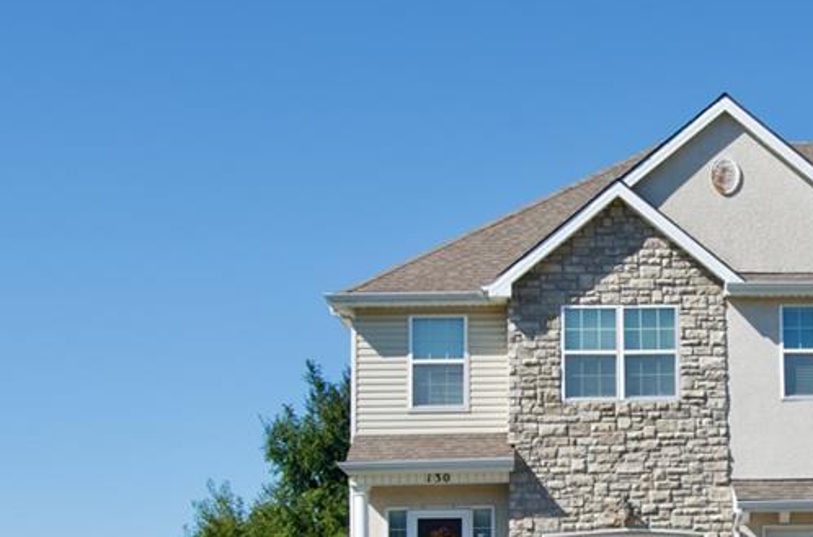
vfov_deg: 18.1
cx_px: 679
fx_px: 1666
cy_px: 451
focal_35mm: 74
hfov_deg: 26.8
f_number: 11
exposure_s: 1/200
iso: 200
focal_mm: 24
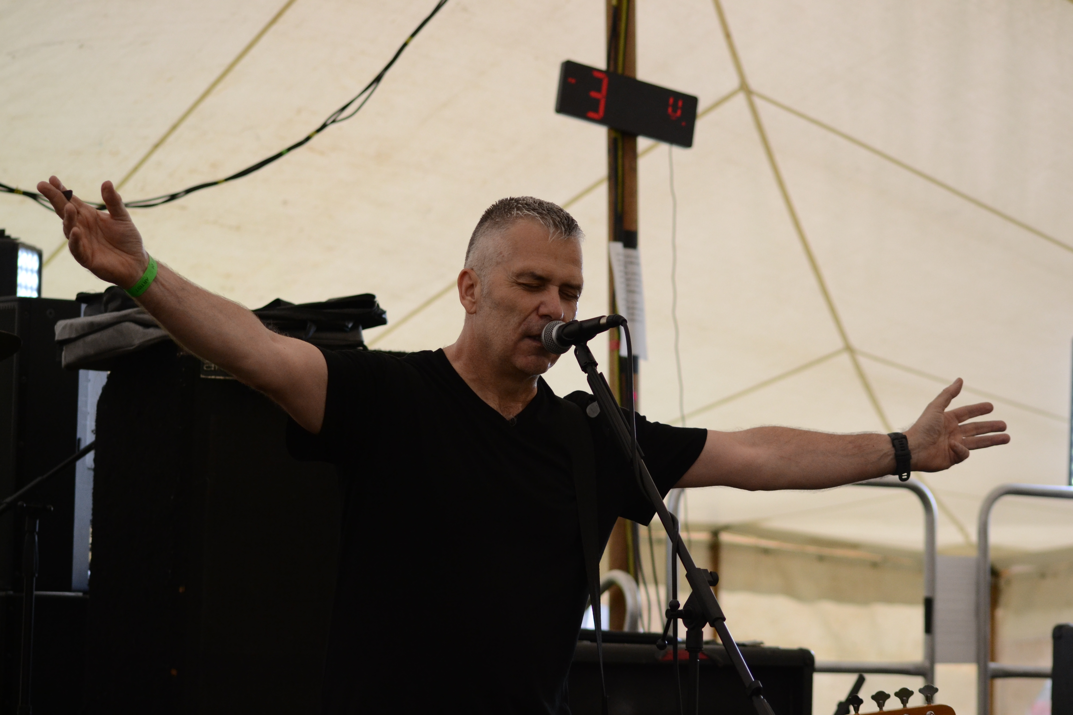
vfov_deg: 13.0
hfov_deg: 19.5
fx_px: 3129
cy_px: 358
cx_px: 536
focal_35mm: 105
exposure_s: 1/1250
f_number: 4
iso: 800
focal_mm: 70
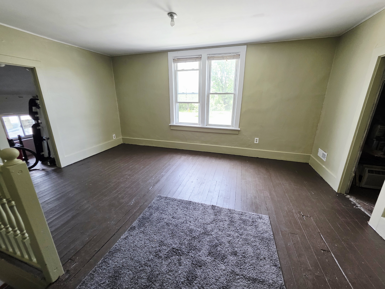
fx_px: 145
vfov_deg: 89.9
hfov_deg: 106.2
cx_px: 192
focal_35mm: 13
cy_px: 144
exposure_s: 1/120
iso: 200
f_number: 1.9
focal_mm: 2.2
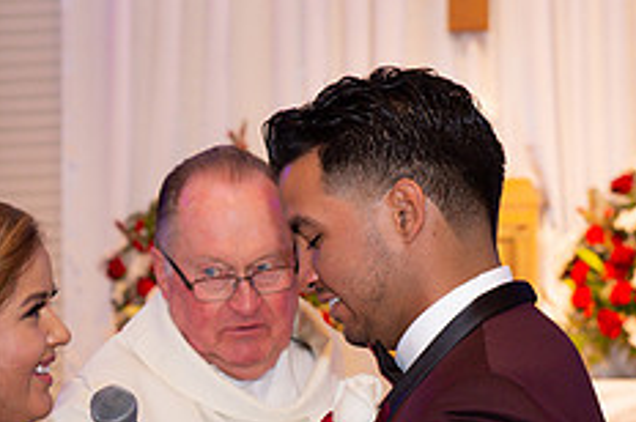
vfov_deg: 7.8
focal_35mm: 175
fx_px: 3087
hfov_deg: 11.7
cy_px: 455
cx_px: 154
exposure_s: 1/60
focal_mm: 70
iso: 1250
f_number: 4.5
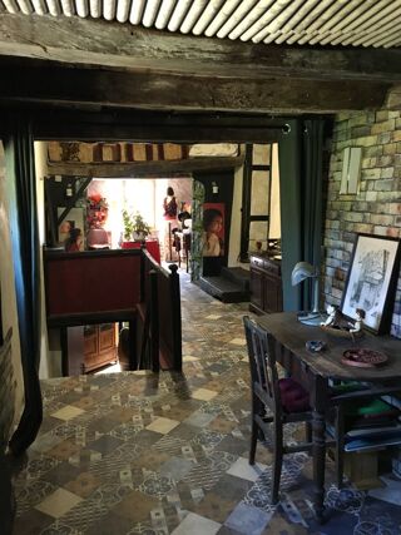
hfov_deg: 48.2
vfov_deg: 61.7
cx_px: 200
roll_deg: -0.3
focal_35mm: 29
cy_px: 268
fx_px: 448
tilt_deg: -8.9
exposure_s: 1/17
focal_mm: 4.15
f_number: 2.2
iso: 250
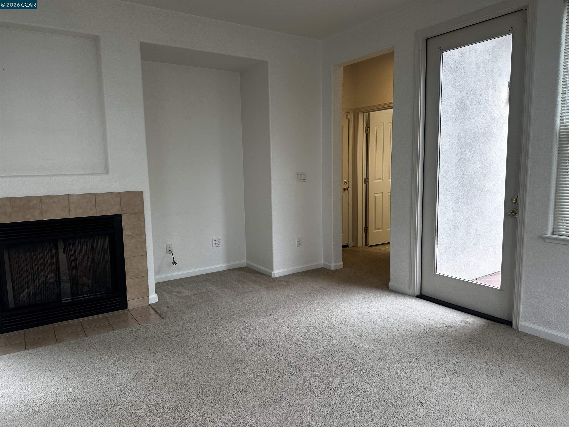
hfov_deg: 71.6
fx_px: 394
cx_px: 284
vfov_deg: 56.8
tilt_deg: -6.2
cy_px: 214
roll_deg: +0.7
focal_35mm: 24
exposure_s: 1/120
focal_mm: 6.86
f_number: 1.78
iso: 125
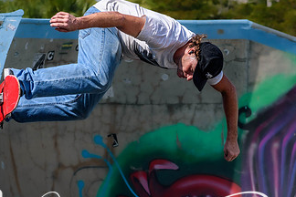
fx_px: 2869
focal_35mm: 349
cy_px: 156
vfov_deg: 3.9
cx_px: 143
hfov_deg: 5.9
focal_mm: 130
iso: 200
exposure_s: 1/1000
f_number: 7.1
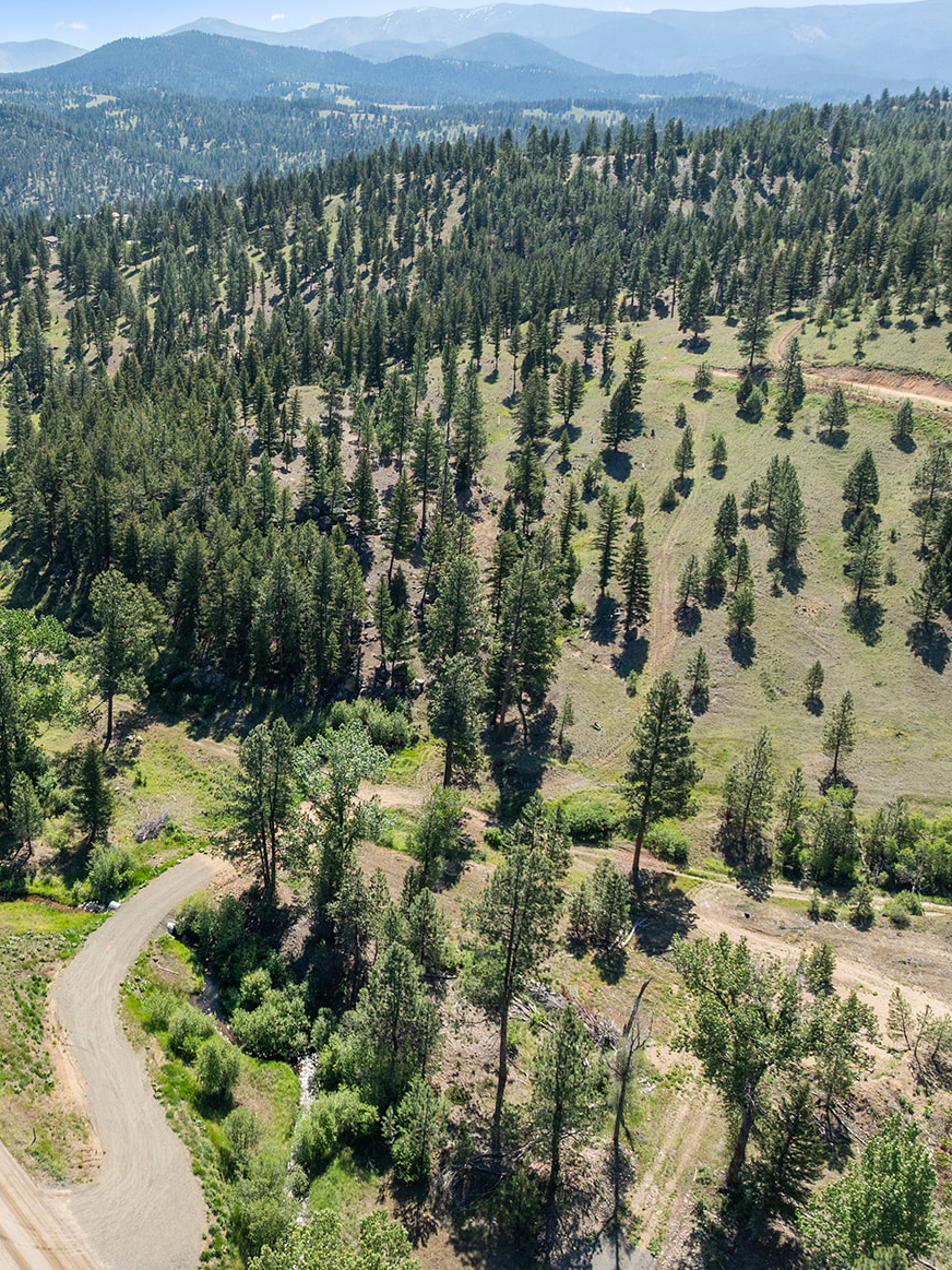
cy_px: 649
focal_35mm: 33
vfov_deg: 55.4
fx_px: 1210
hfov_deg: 41.2
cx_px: 195
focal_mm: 12.29
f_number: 2.8
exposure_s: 1/120
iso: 130
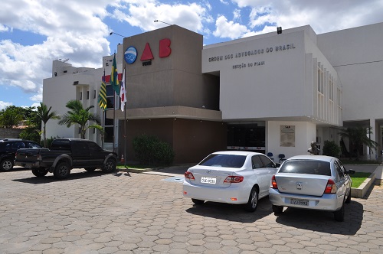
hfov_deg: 67.4
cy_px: 127
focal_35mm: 27
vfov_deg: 47.8
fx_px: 287
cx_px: 192
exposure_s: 1/200
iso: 200
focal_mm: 18
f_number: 16
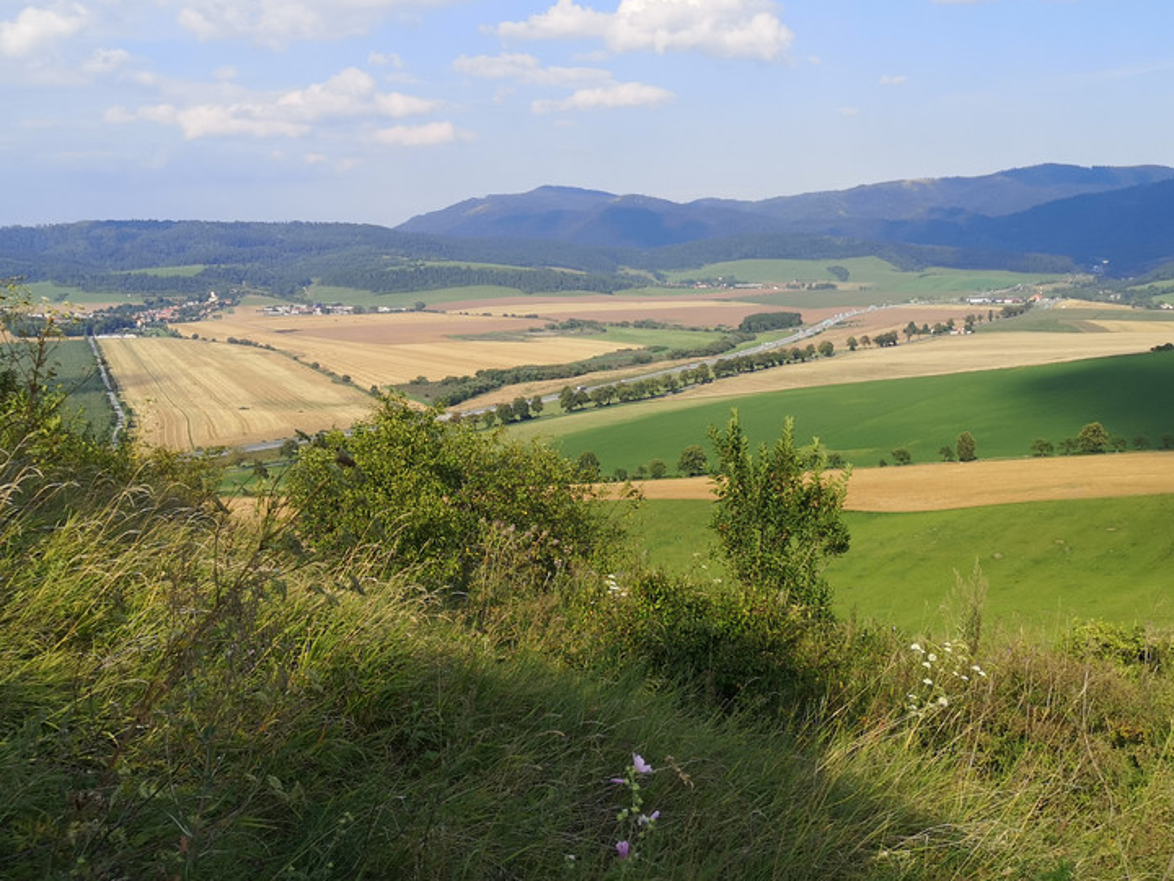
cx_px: 604
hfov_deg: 46.8
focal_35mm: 40
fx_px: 1357
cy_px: 374
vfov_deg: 35.9
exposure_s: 1/1869
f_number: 1.8
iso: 50
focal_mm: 3.95
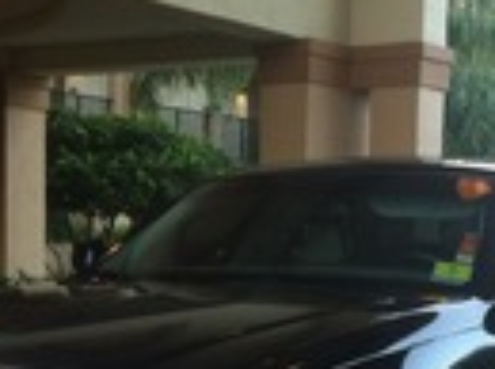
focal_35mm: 108
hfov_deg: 18.2
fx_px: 1542
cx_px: 248
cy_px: 337
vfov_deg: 13.5
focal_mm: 3.85
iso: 80
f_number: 2.8
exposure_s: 1/30
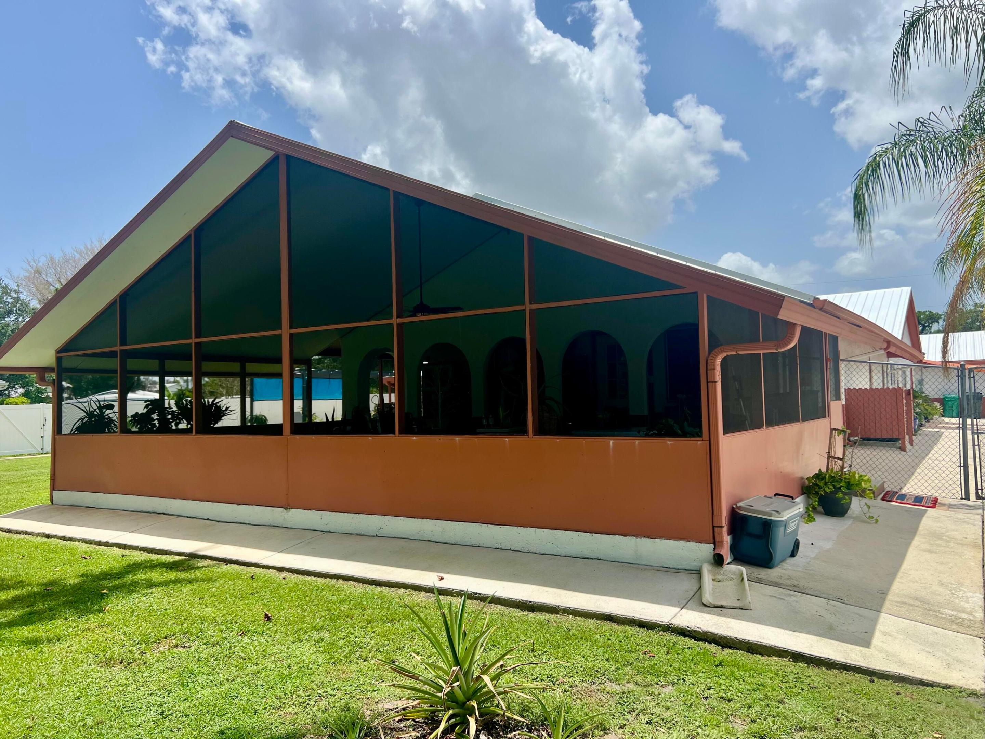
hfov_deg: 67.3
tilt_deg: +3.1
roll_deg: +1.7
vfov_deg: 53.1
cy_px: 370
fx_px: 740
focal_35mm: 26
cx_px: 492
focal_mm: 5.7
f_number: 1.5
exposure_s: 1/3968
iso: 50
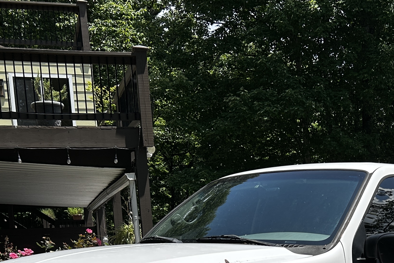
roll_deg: +3.1
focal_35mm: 66
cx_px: 308
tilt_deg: -7.0
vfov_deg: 19.3
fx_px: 722
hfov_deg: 29.9
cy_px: 326
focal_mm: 5.7
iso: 50
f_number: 1.5
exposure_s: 1/2841
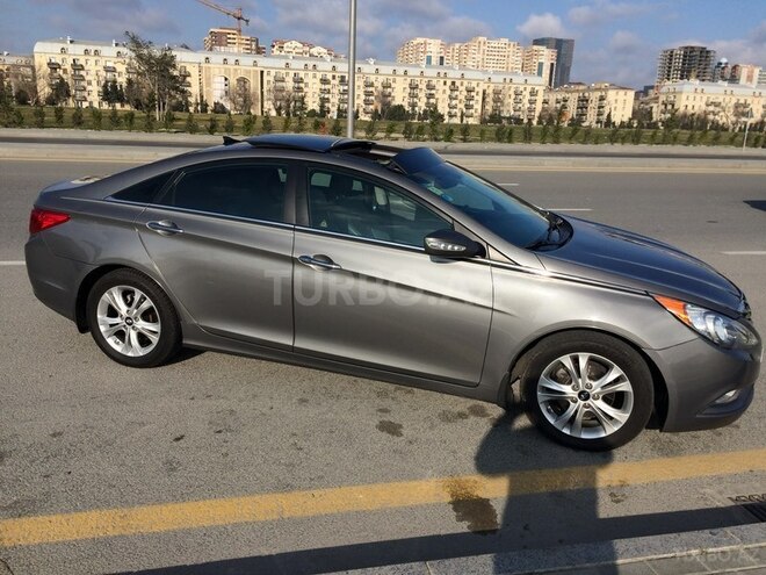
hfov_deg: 61.7
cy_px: 288
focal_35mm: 29
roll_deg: -2.6
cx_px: 383
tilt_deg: -14.4
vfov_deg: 48.2
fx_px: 642
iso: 32
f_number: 2.2
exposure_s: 1/3165
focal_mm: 4.15
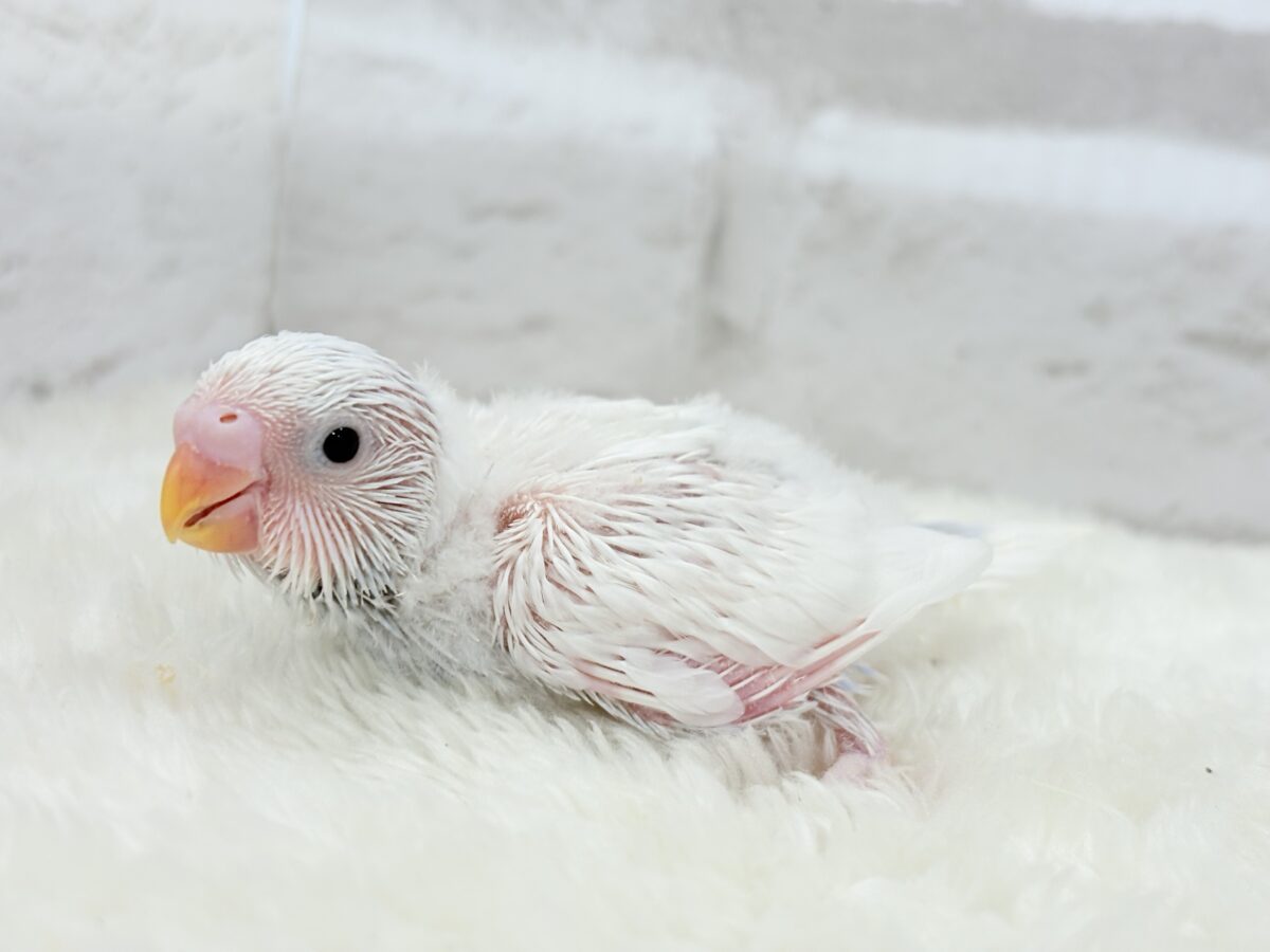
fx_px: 1908
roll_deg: -6.8
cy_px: 476
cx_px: 635
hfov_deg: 36.8
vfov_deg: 28.0
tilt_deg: -11.1
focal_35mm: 52
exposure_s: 1/100
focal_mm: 5.96
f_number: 1.6
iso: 50
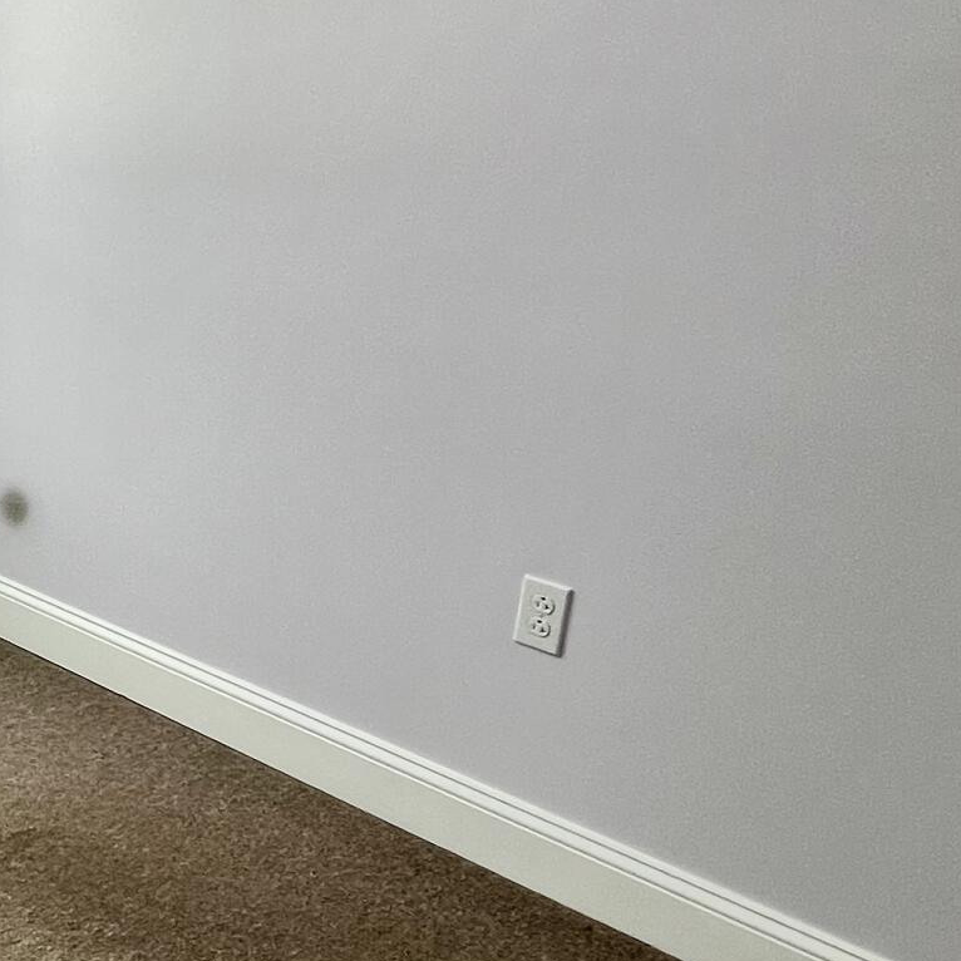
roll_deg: -0.5
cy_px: 401
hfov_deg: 30.1
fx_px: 1413
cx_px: -277
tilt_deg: -17.6
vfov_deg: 37.5
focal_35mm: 45
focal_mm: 1.57
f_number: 1.8
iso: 50
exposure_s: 1/99
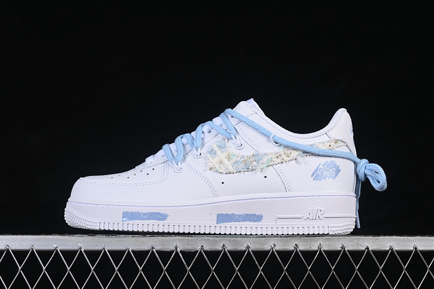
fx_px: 904
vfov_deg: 18.2
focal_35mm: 75
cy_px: 144
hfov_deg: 27.0
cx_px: 217
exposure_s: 1/100
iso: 160
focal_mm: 50
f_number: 8
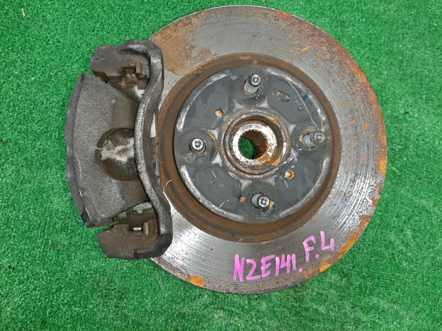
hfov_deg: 67.3
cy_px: 166
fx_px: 332
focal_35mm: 26
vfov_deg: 53.1
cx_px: 221
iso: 180
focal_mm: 3.93
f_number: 1.7
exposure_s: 1/50
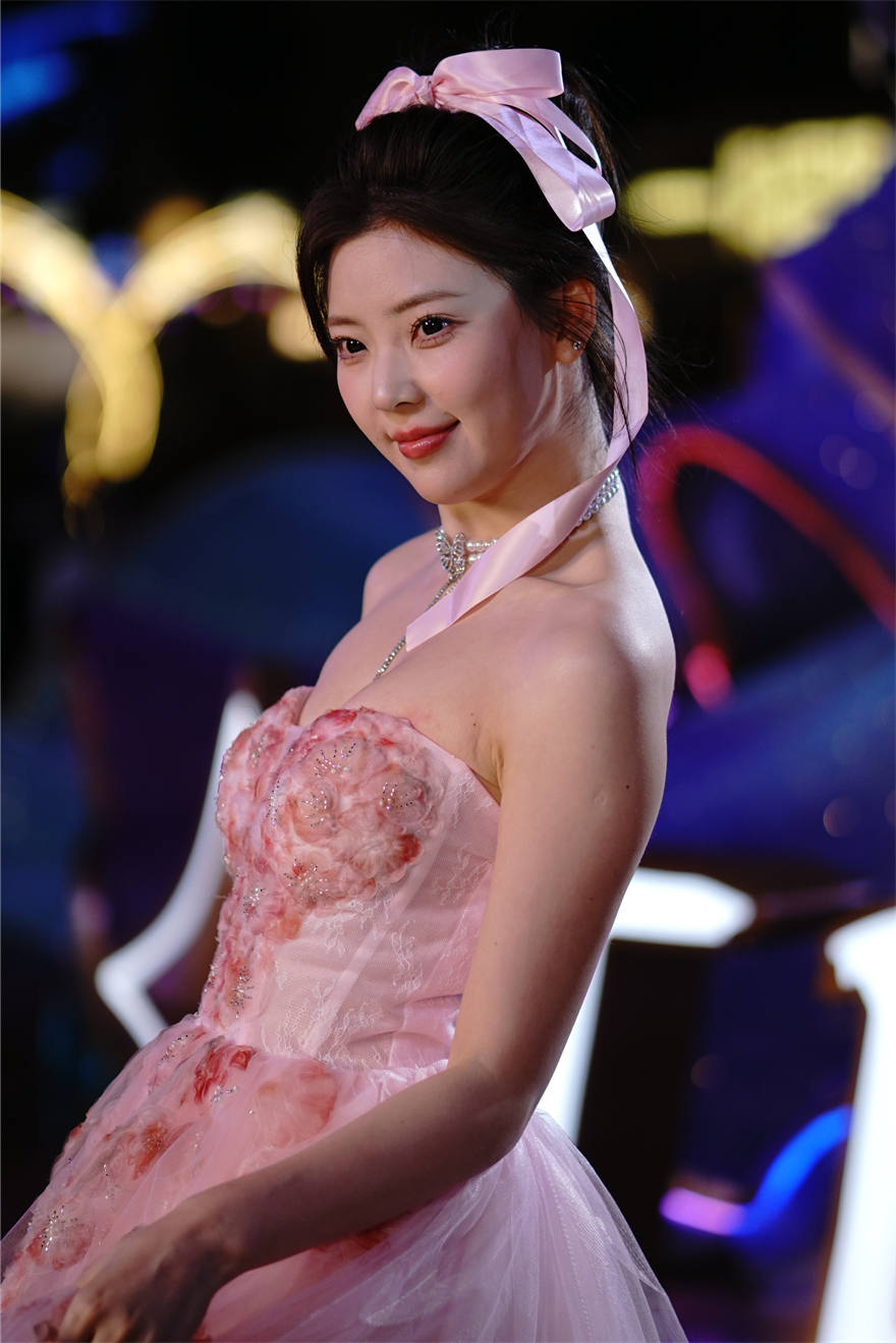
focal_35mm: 127
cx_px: 448
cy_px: 672
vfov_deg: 16.1
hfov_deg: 10.8
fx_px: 4736
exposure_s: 1/1250
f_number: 1.8
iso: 400
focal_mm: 85
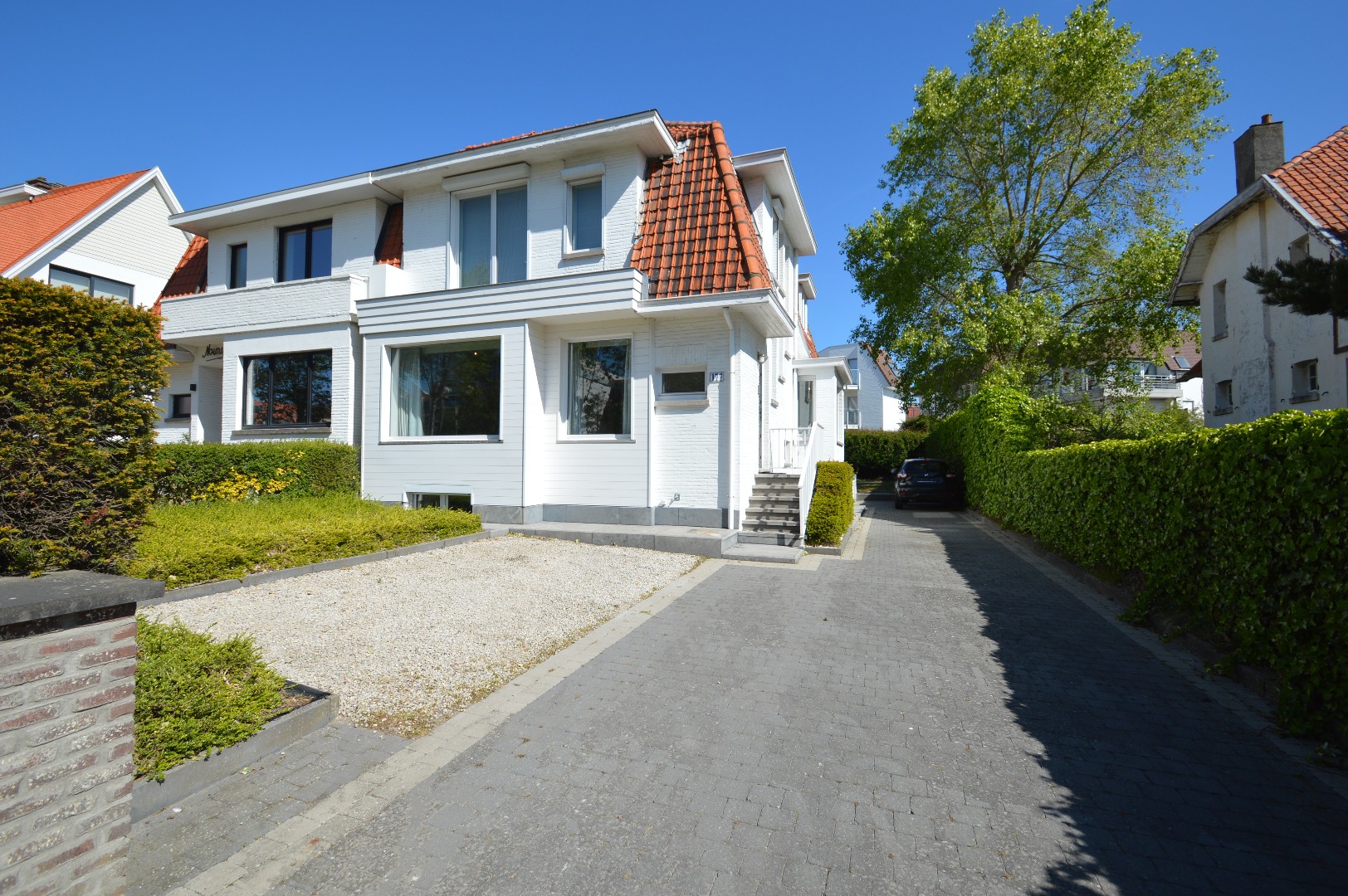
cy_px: 448
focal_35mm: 15
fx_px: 561
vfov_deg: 77.2
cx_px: 674
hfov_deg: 100.4
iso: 100
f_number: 8
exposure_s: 1/250
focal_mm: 10
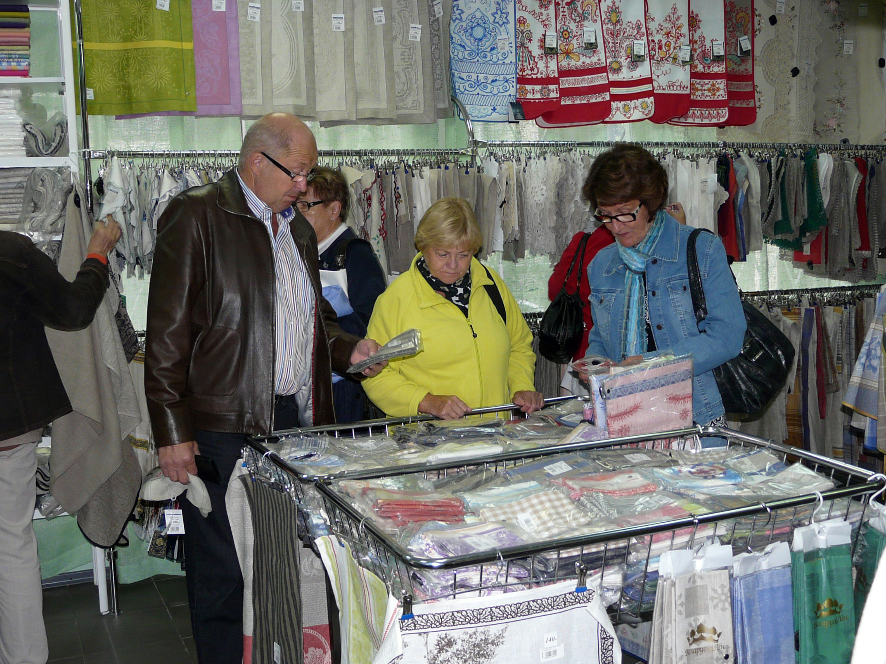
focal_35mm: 41
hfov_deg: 45.8
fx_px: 1049
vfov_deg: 35.1
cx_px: 443
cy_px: 332
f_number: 2.8
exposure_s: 1/30
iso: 100
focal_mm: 5.2
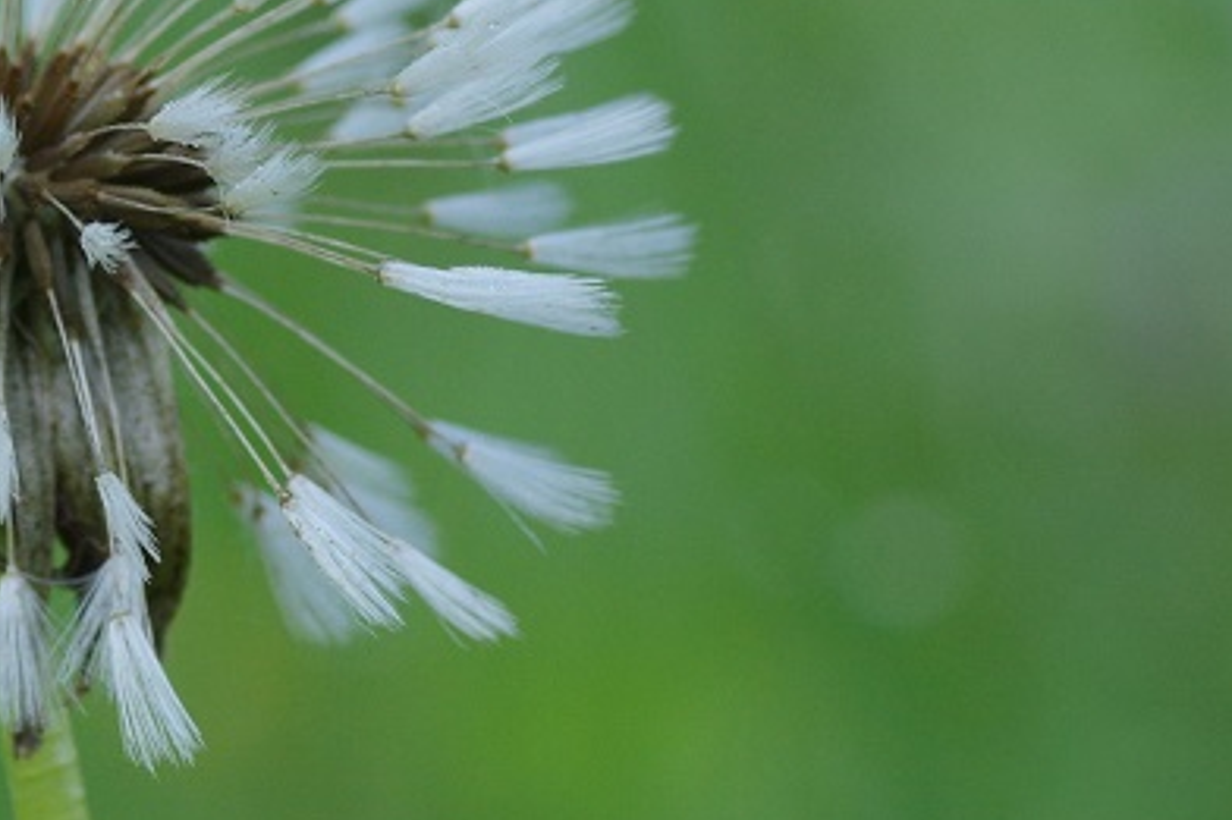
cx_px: -55
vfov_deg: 2.9
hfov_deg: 4.3
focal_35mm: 476
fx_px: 16282
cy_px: 198
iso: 500
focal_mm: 90
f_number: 8
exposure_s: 1/80
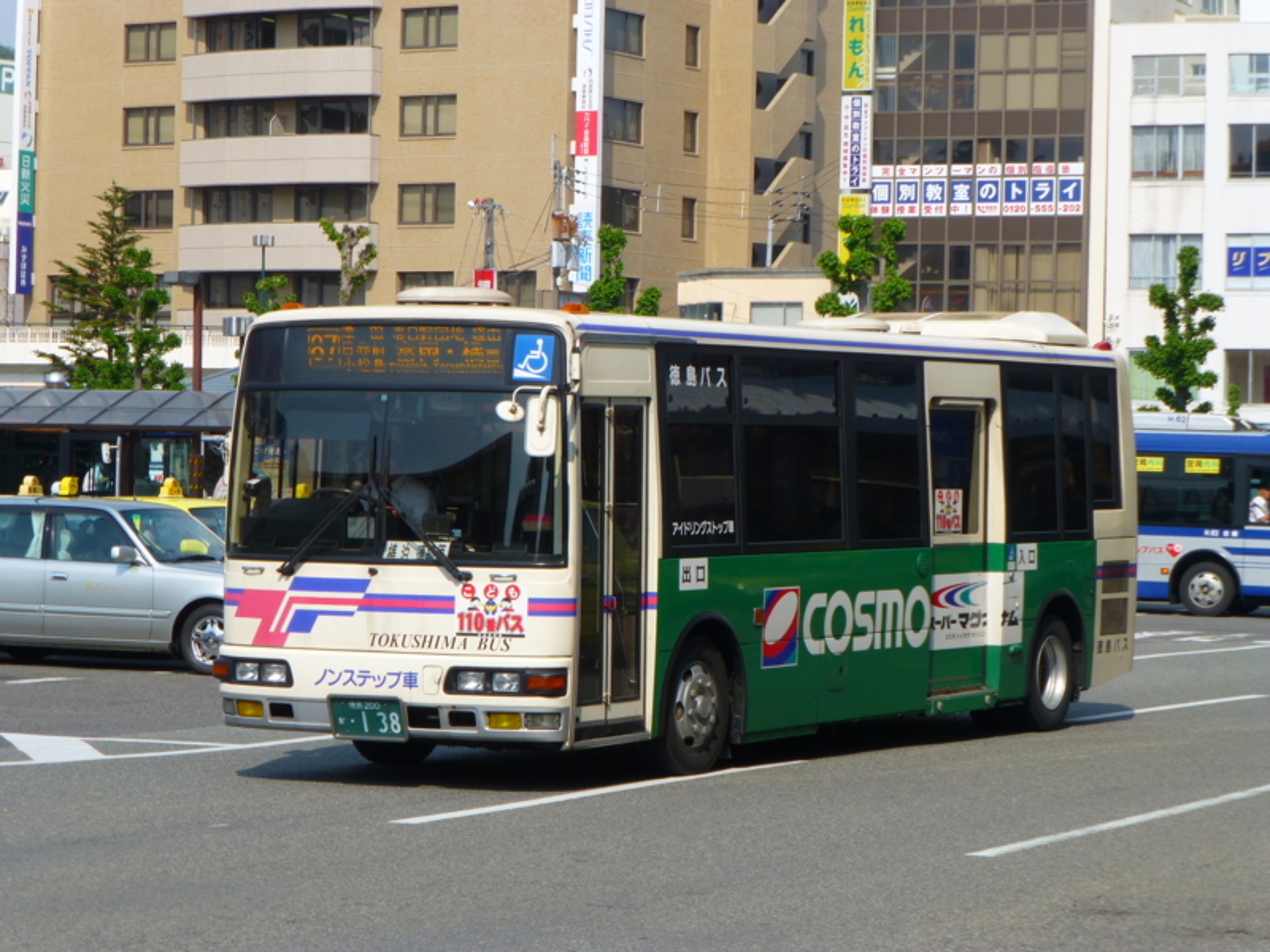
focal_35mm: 102
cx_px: 635
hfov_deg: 19.3
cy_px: 476
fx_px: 3742
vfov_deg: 14.5
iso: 100
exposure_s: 1/500
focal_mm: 18.2
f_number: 5.3
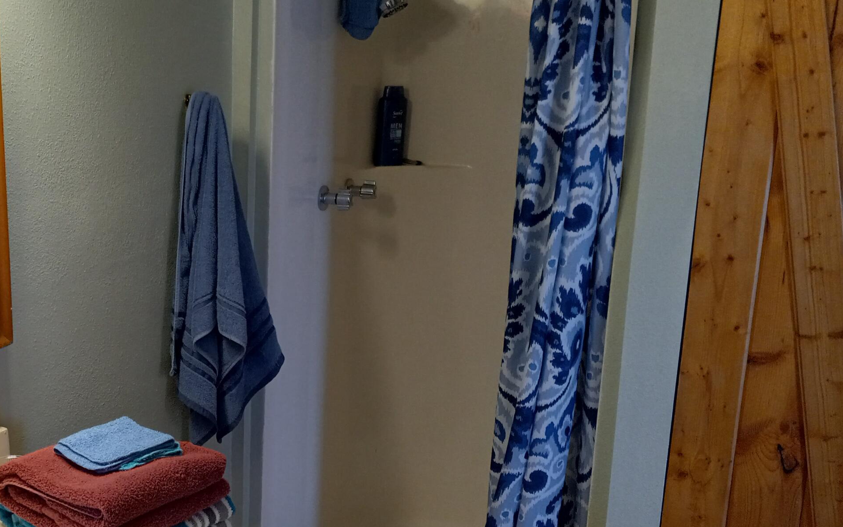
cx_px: 194
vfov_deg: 28.5
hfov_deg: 42.8
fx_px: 1034
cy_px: 306
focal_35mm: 45
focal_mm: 3.94
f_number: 1.8
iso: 80
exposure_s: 1/60
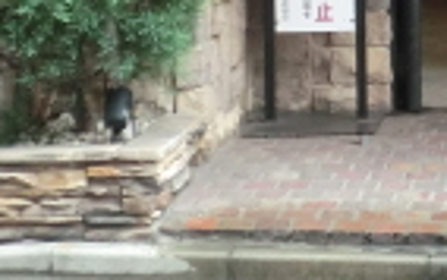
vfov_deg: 7.5
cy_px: -179
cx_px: 557
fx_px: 2097
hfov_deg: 11.9
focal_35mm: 172
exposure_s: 1/60
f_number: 3
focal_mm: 6.58
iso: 125
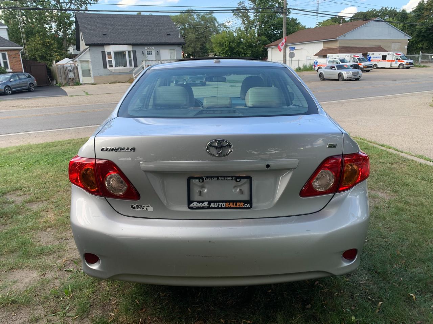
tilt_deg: -18.1
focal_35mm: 26
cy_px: 162
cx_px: 216
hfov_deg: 67.3
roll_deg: +2.6
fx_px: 325
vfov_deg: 53.1
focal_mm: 4.25
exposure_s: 1/350
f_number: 1.8
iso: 25
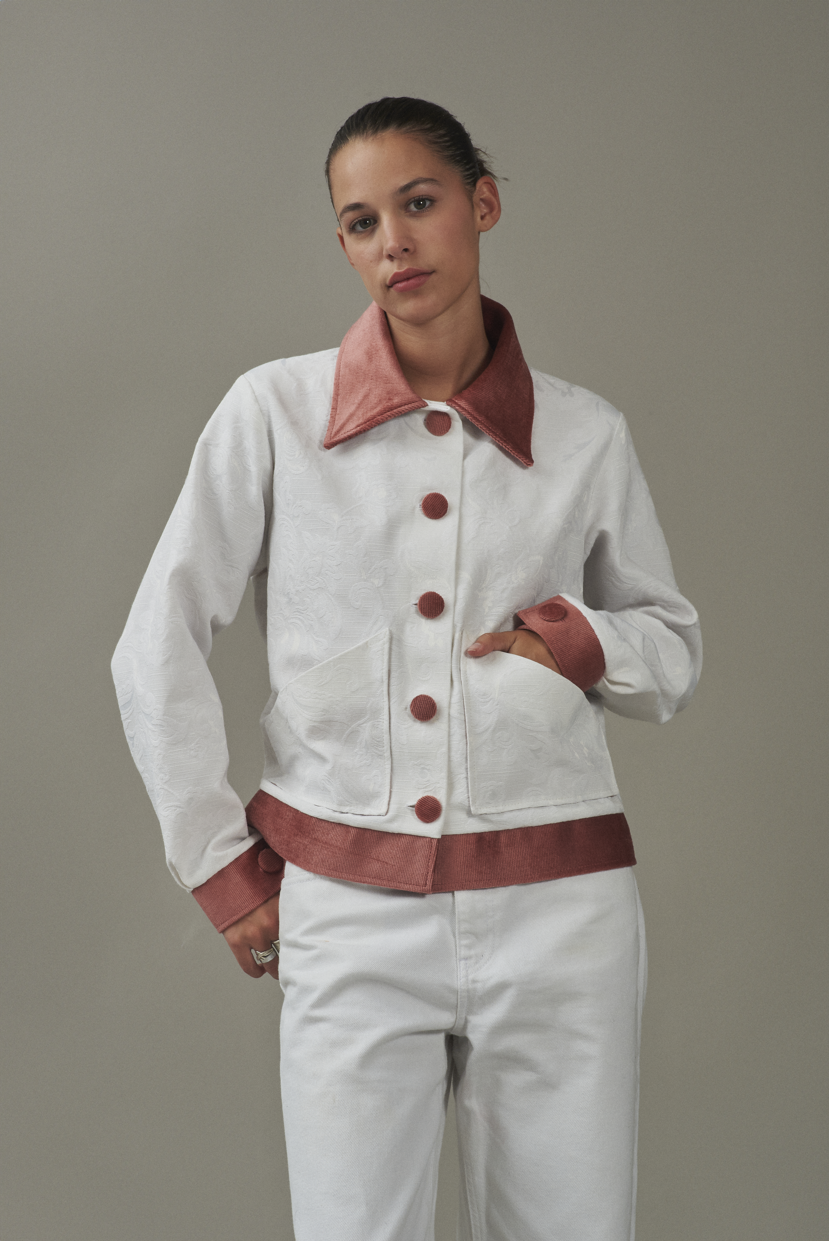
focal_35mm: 105
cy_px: 620
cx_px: 414
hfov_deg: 13.1
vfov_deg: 19.4
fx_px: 3623
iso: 200
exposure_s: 1/160
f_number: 11
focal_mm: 105
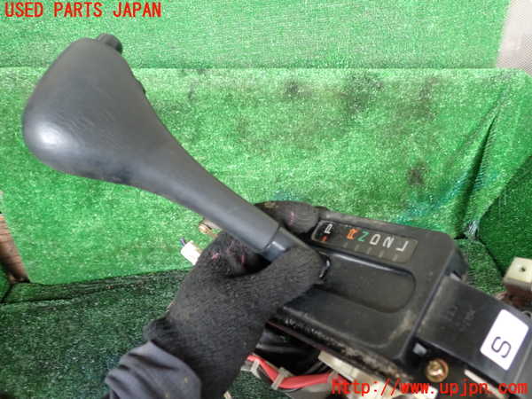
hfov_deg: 60.0
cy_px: 200
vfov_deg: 46.8
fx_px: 461
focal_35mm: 30
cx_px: 266
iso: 250
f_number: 2.3
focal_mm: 5.4
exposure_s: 1/30
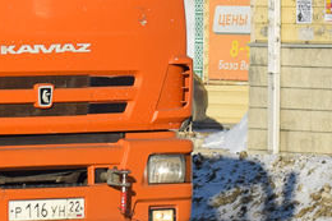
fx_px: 3514
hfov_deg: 5.3
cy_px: -83
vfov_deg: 3.6
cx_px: -260
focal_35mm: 381
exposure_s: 1/800
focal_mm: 55
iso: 100
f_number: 6.3
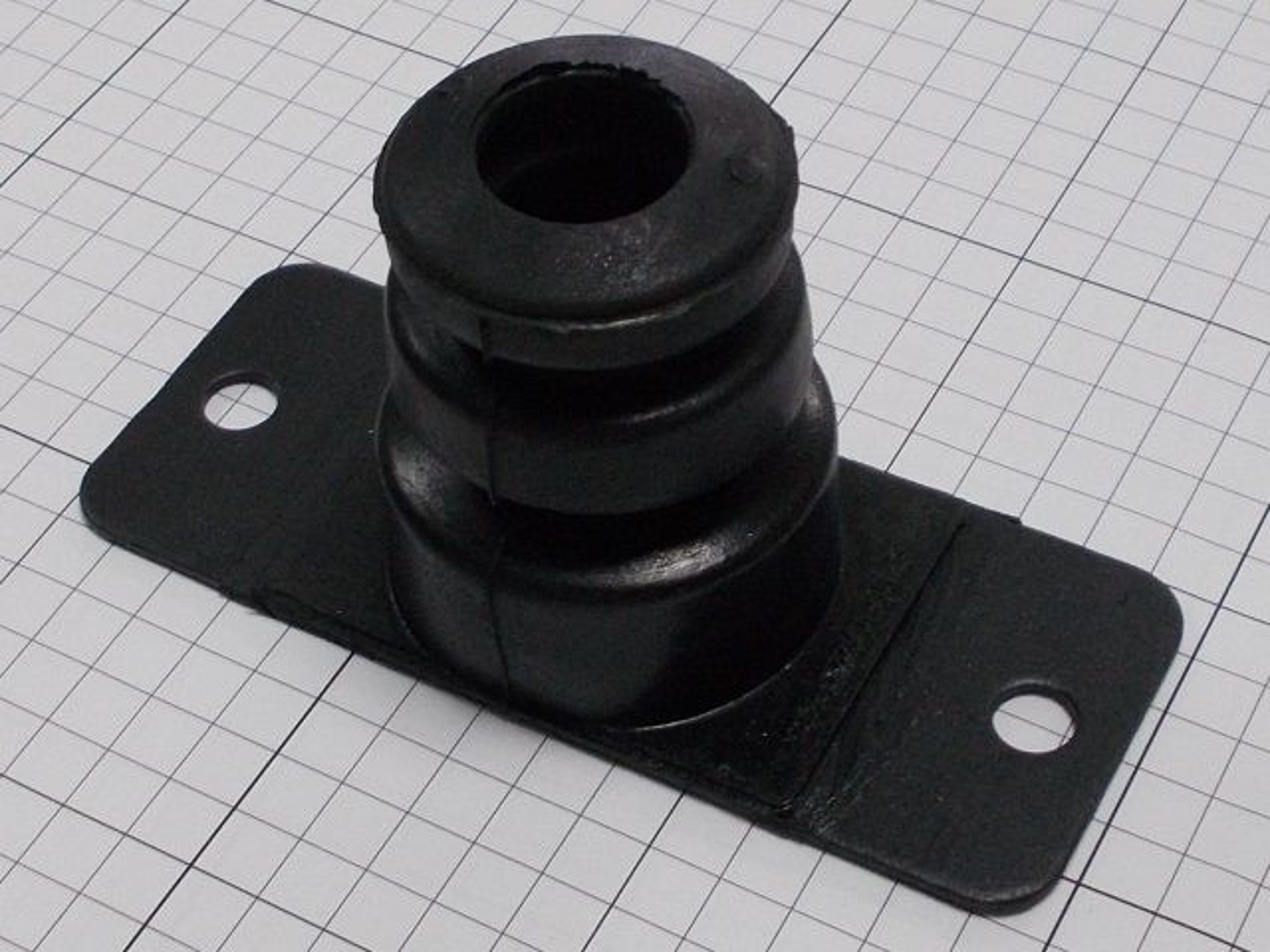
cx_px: 635
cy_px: 476
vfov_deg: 53.1
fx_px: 954
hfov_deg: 67.3
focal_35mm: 26
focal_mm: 4.6
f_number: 3.2
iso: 125
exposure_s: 1/25
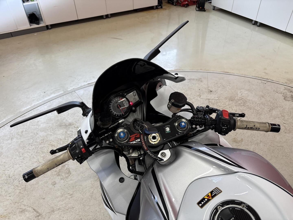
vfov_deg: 53.1
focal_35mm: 26
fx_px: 220
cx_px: 146
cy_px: 110
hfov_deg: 67.3
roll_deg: +1.8
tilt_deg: -40.7
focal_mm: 5.96
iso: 80
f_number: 1.6
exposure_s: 1/121
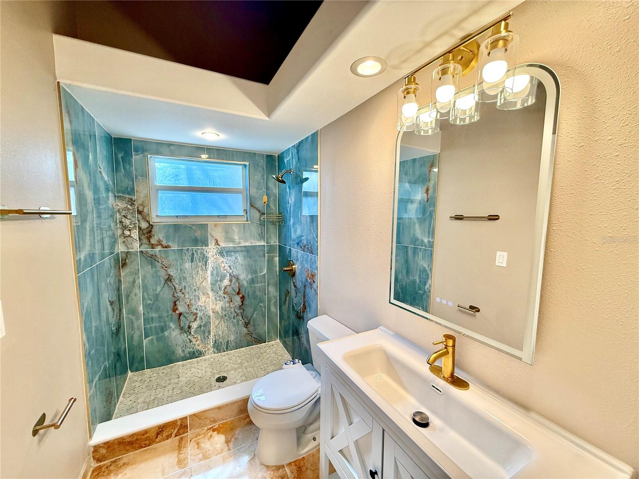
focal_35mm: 14
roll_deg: -0.9
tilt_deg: -5.7
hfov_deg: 102.1
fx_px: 258
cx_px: 320
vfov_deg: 85.7
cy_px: 240
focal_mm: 2.22
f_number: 2.2
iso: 125
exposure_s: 1/120
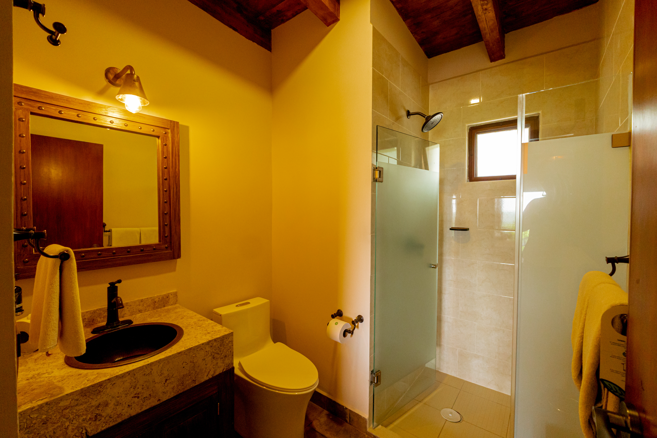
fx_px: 274
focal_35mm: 15
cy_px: 219
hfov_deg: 100.4
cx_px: 328
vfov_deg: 77.3
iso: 2000
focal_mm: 10
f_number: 4
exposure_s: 1/125
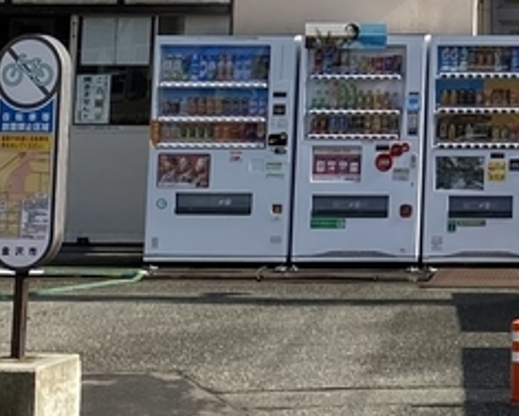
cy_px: -227
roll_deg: -0.4
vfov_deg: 11.4
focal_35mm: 129
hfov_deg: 14.2
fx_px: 1982
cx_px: 724
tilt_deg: +9.3
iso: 32
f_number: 1.8
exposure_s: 1/4132
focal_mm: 4.25
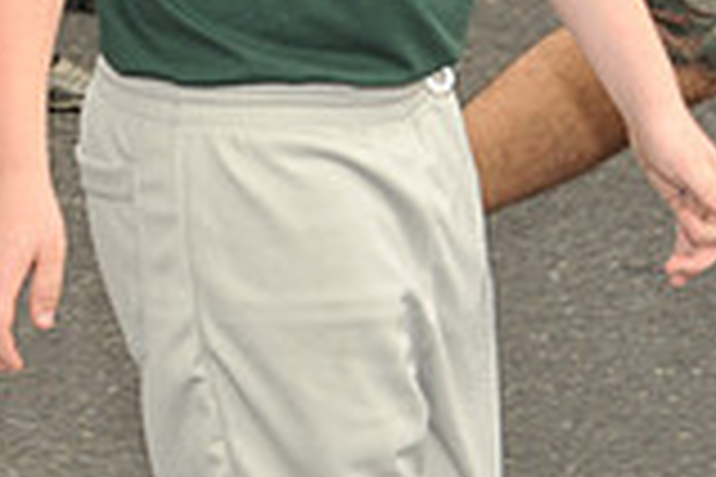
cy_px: -310
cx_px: -351
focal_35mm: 255
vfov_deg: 5.3
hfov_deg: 7.9
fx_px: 5071
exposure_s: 1/250
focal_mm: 70
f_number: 8
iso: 400
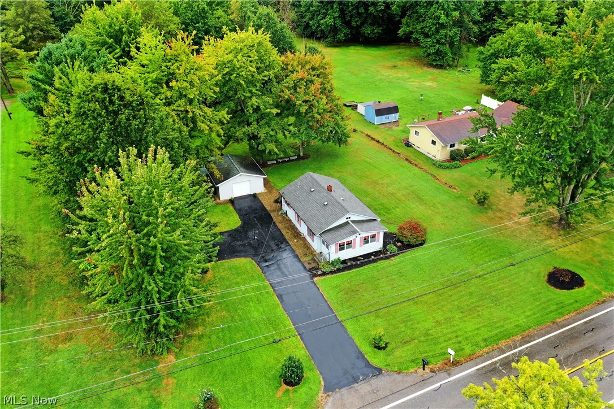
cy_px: 204
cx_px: 307
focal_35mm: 28
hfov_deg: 65.5
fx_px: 478
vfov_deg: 46.4
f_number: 4
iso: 100
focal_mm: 10.26
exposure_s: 1/100
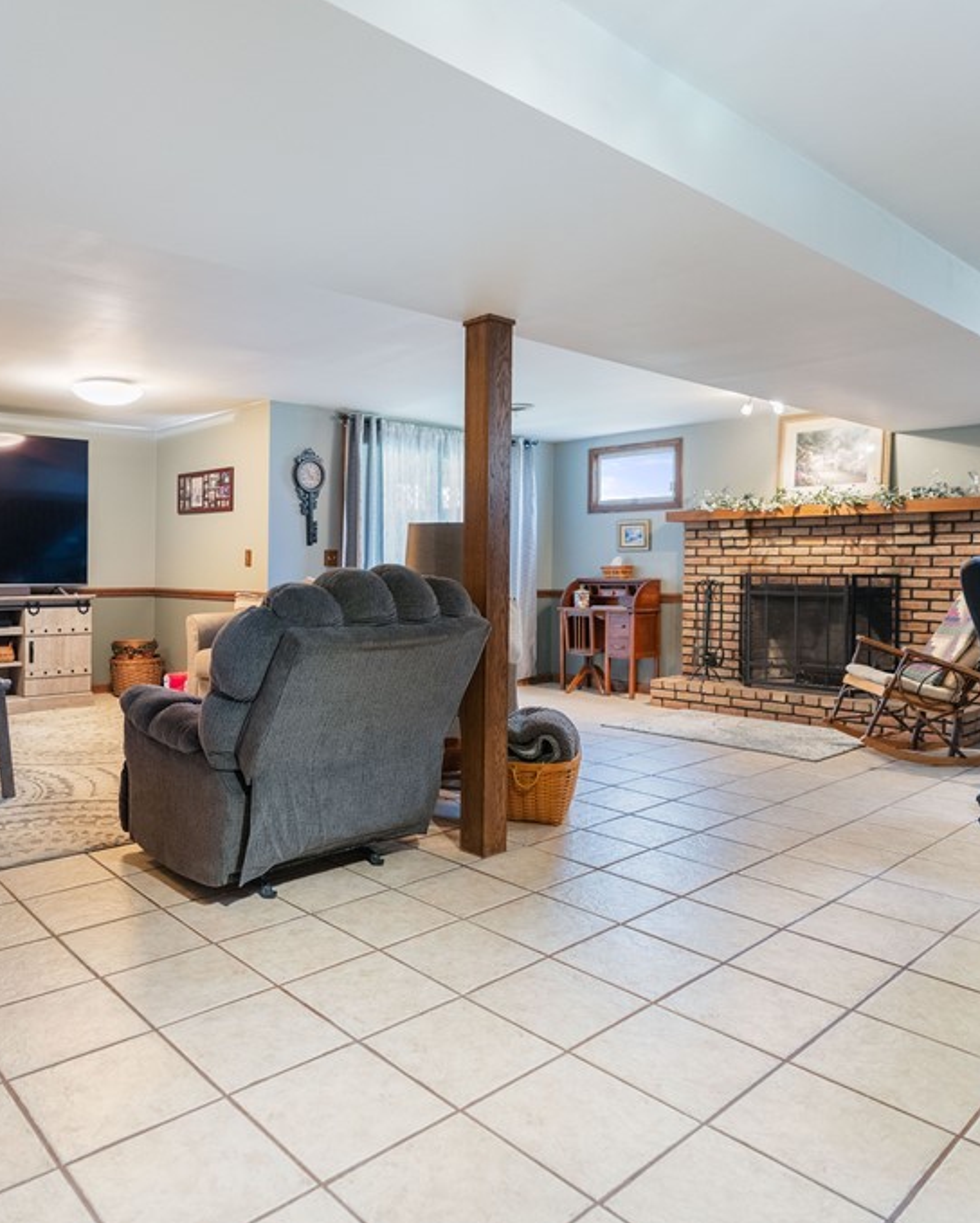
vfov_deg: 70.2
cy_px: 576
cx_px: 389
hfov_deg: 58.3
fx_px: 869
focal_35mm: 24
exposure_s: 1/5
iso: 1000
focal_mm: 16
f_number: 2.8
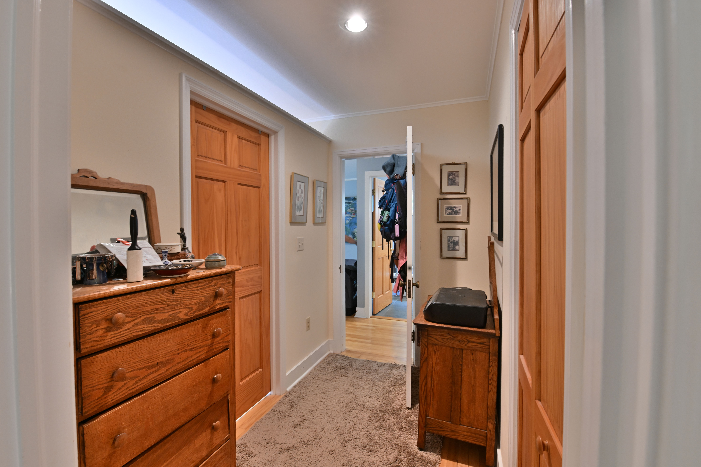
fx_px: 292
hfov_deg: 100.4
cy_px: 234
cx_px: 350
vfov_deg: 77.3
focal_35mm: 15
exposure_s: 1/8
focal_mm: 15
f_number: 8
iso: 1600
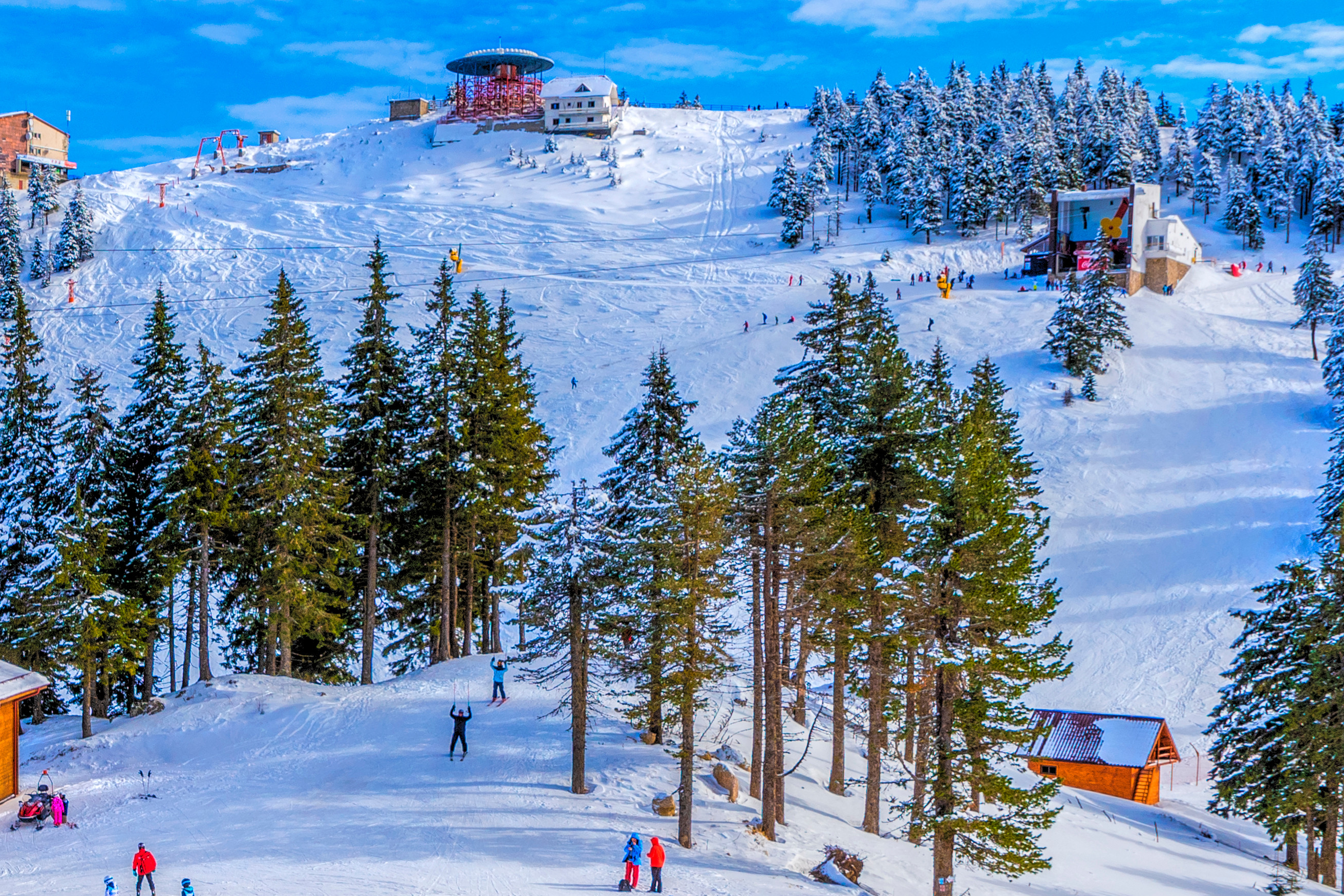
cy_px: 497
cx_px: 468
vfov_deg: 24.6
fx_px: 2054
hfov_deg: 35.9
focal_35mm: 55
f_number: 10
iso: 160
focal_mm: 24
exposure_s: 1/800
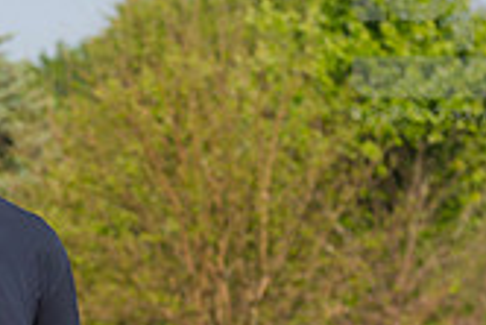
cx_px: 26
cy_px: 423
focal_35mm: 392
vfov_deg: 3.5
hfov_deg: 5.2
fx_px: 5296
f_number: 5.6
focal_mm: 112
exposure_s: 1/2000
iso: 400
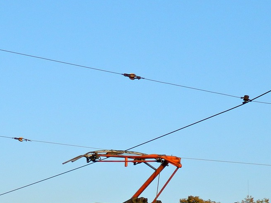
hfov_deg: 19.0
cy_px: 284
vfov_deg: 13.7
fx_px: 806
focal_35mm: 103
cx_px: 72
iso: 80
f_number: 3.3
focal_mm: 6.2
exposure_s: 1/400
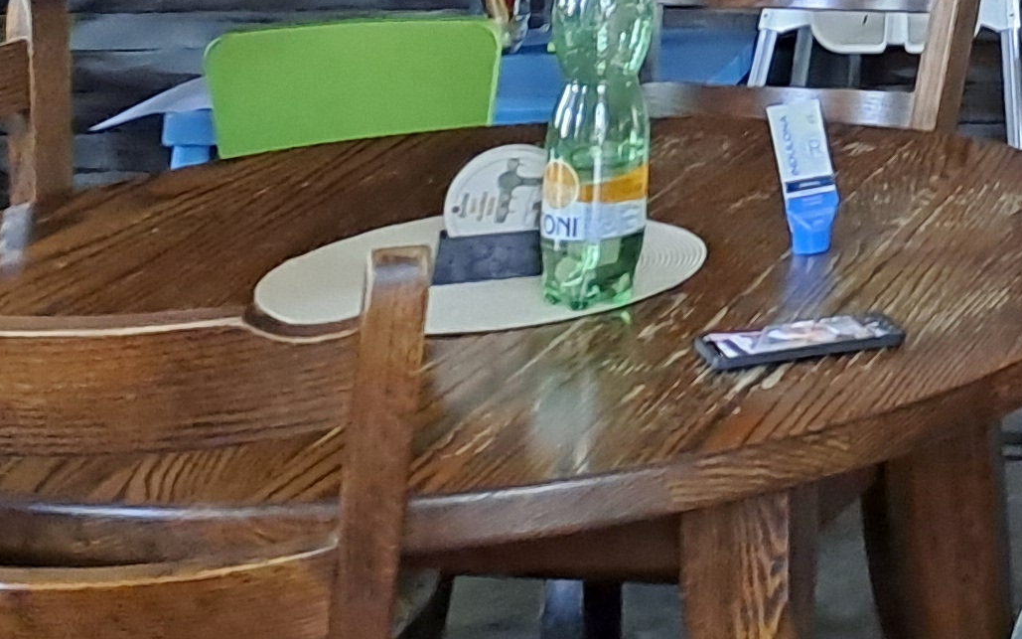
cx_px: 1684
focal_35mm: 103
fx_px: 2869
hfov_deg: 17.4
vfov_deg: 11.0
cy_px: -836
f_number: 1.8
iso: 250
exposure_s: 1/33
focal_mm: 4.65
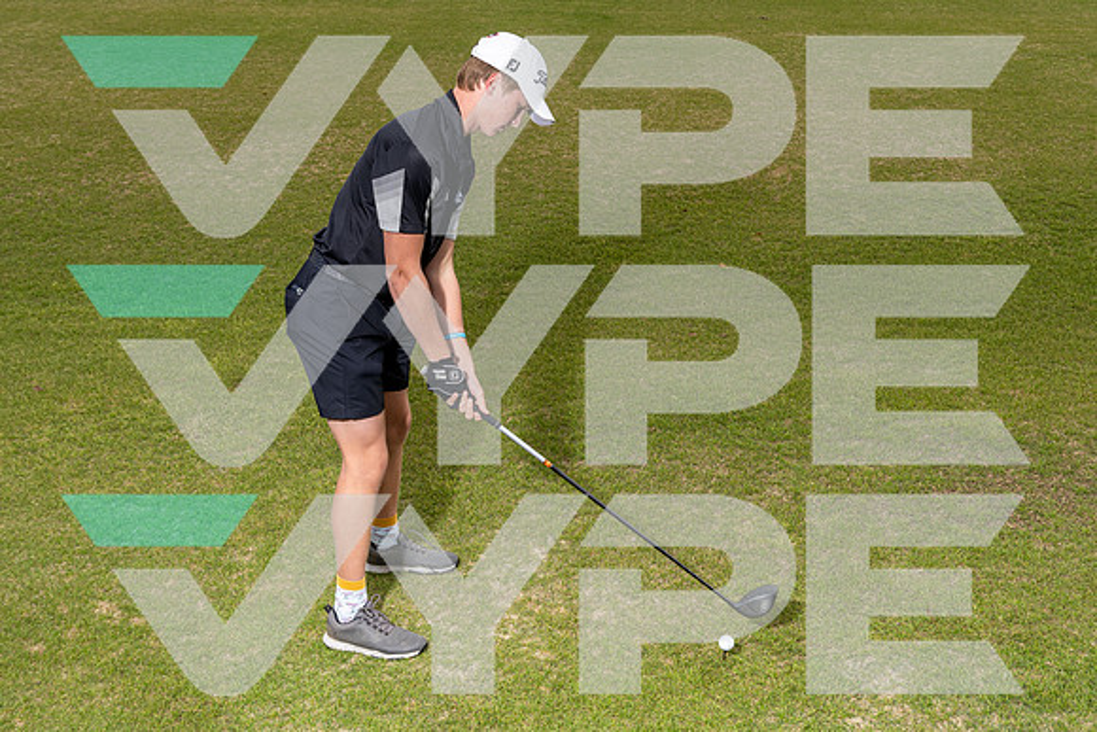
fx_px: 1311
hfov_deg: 45.4
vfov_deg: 31.2
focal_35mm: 43
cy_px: 366
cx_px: 548
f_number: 9
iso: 160
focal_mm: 43
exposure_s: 1/250
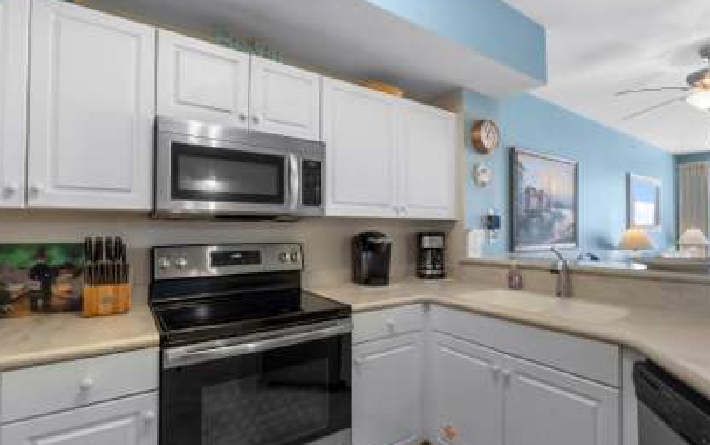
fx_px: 366
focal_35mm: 19
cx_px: 382
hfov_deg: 88.1
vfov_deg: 62.6
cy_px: 231
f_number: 9
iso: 400
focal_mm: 10.5
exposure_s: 1/13
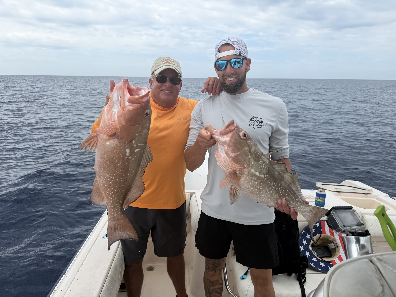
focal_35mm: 24
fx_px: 275
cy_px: 148
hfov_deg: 71.6
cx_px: 198
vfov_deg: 56.8
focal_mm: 6.76
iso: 80
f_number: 1.78
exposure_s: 1/3279
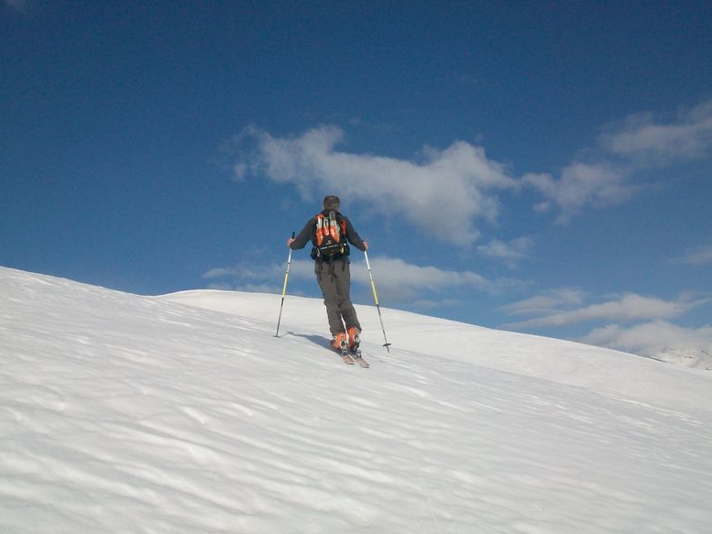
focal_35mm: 35
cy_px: 267
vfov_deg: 40.7
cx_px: 363
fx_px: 720
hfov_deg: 52.6
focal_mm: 5.7
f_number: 5.5
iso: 80
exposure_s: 1/1401
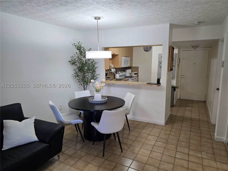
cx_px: 114
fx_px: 151
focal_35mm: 23
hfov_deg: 73.9
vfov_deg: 58.9
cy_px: 86
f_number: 1.7
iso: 160
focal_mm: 6.3
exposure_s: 1/120
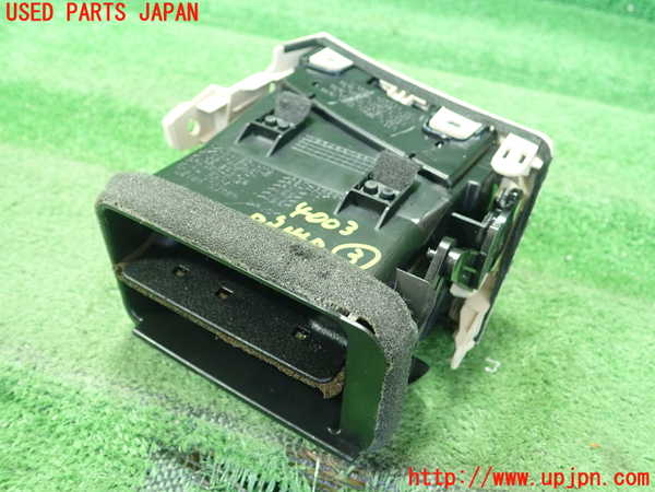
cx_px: 328
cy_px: 246
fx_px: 568
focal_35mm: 30
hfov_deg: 60.0
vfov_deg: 46.8
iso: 800
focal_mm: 5.5
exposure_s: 1/80
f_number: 2.3
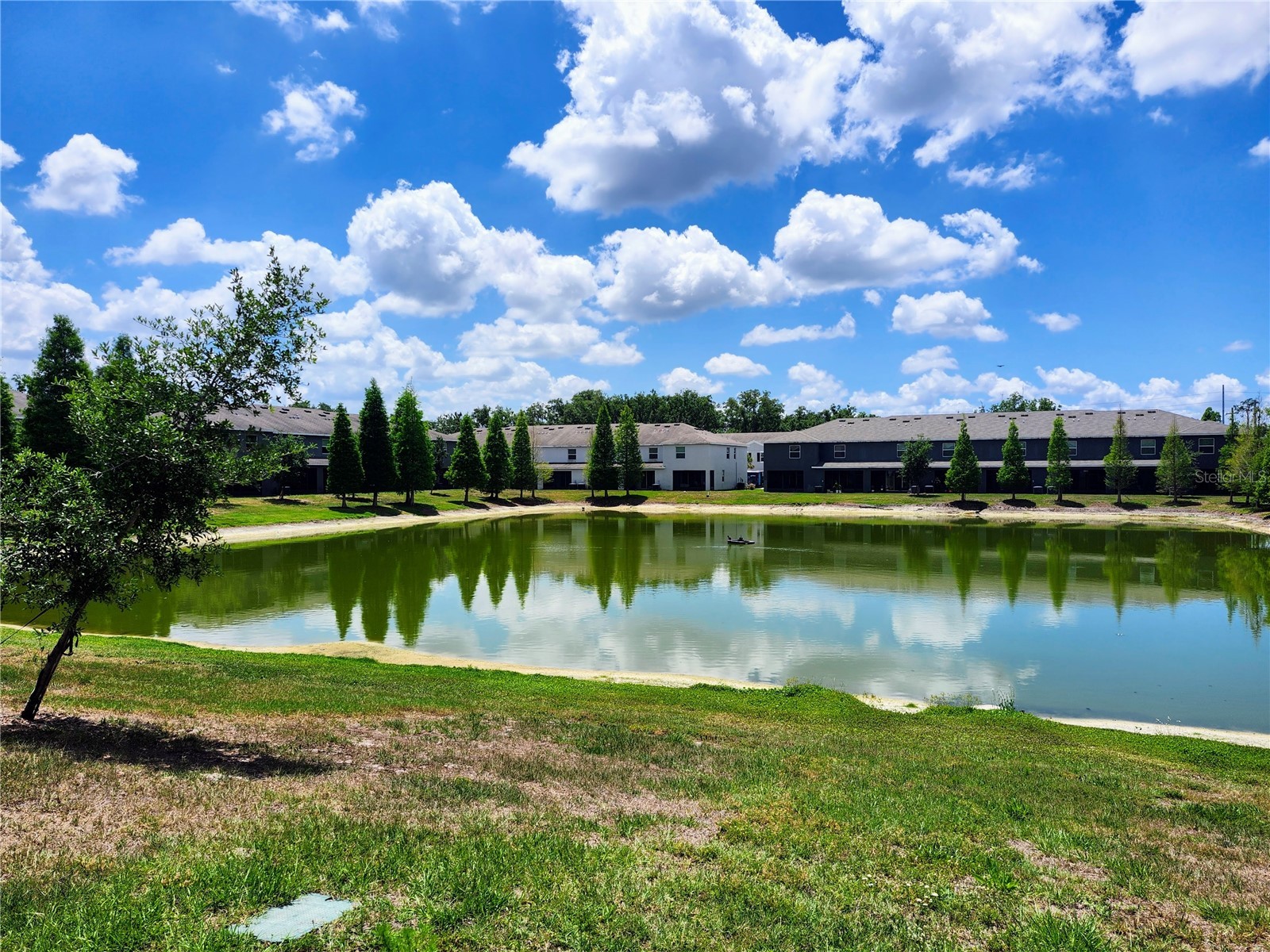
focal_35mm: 23
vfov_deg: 58.9
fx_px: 844
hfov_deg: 73.9
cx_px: 635
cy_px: 476
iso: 25
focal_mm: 5.54
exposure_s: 1/2866
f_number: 1.8
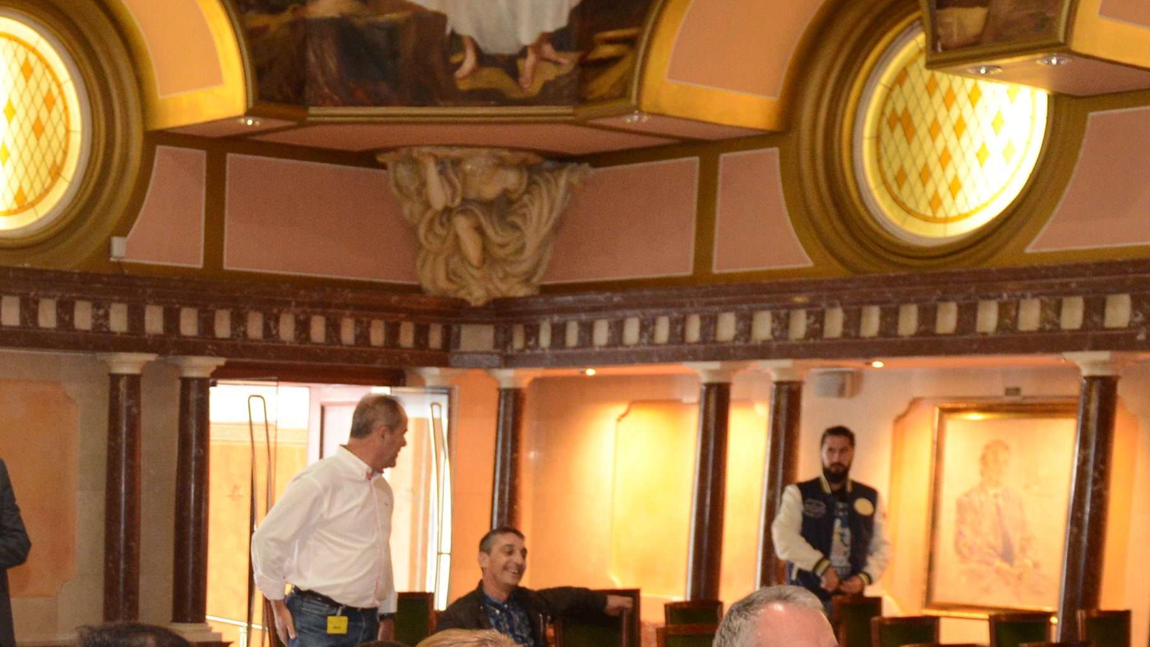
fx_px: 2317
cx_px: 66
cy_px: 966
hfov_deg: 26.7
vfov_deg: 14.8
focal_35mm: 76
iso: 1600
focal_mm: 24
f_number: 3.2
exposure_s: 1/50
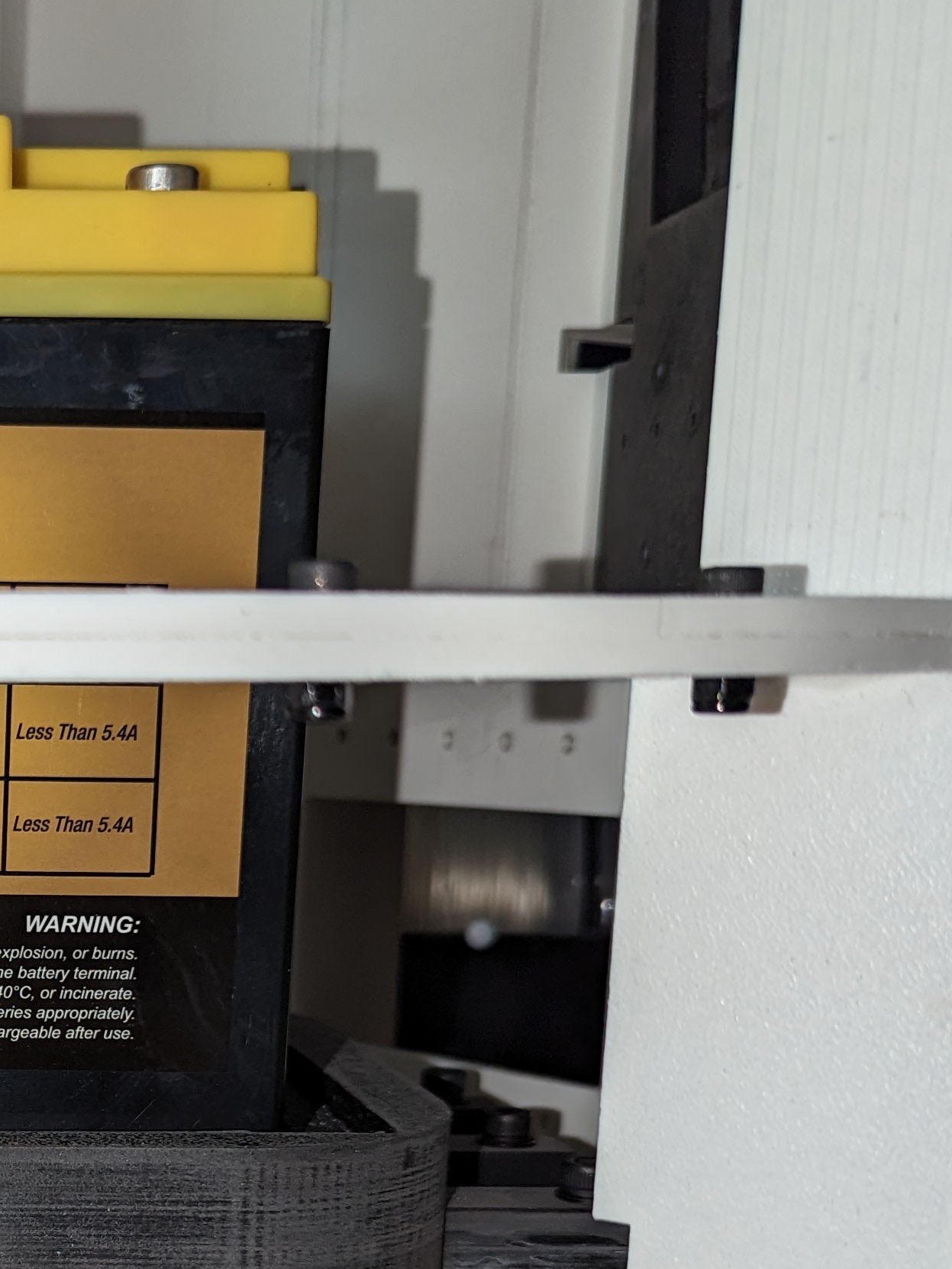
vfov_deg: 31.1
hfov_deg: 22.9
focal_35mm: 59
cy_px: 1164
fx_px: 2163
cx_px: -182
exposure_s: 1/60
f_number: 1.85
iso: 87
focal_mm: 6.81
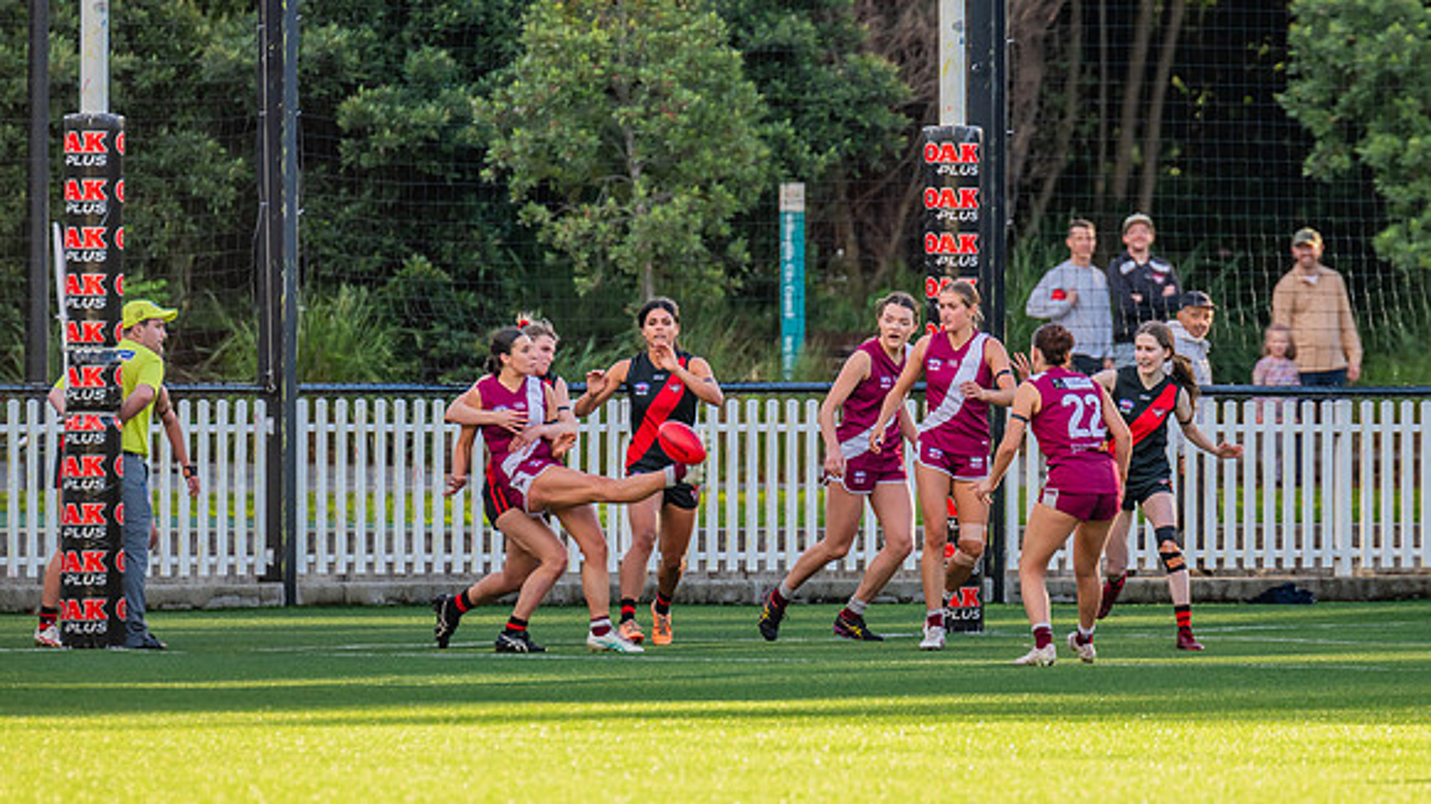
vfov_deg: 2.2
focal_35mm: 543
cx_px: 798
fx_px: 20587
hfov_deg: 4.0
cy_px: 416
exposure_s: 1/800
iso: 800
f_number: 5.6
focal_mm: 420
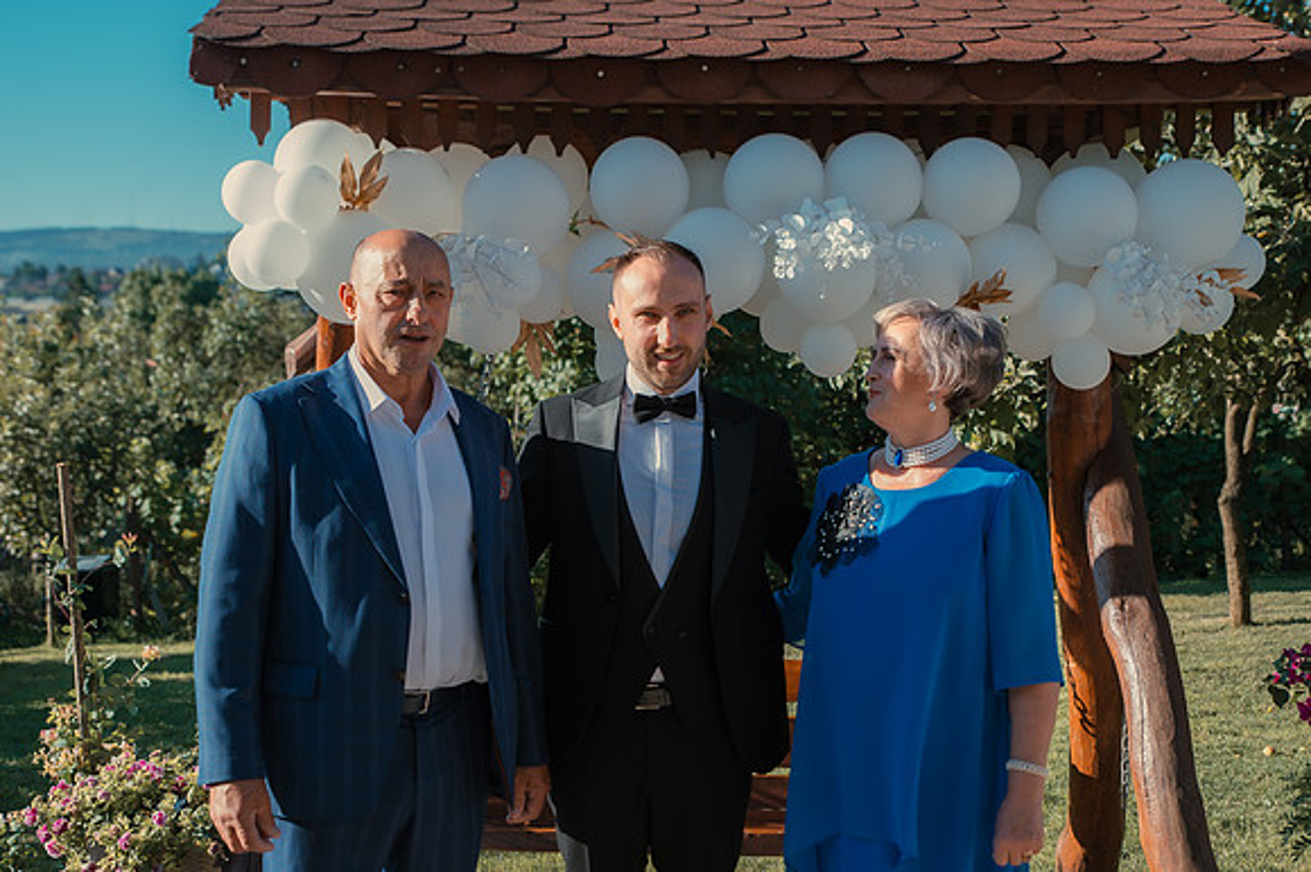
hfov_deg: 40.5
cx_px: 662
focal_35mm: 49
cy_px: 418
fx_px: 1779
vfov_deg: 27.6
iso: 100
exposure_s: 1/250
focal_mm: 40
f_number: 4
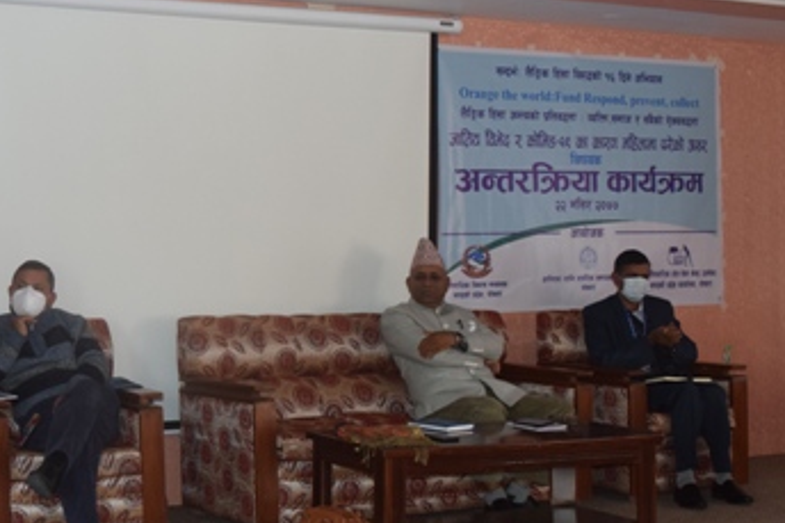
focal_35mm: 67
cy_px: 243
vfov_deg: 20.3
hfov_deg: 29.5
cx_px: 178
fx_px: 1460
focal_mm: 24
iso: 800
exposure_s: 1/80
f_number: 4.5
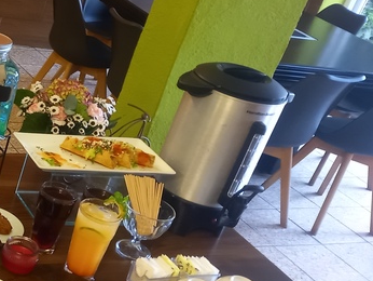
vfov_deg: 22.6
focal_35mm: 65
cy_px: 158
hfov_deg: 25.9
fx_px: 701
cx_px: -99
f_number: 2
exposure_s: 1/24
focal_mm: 4.6
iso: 200
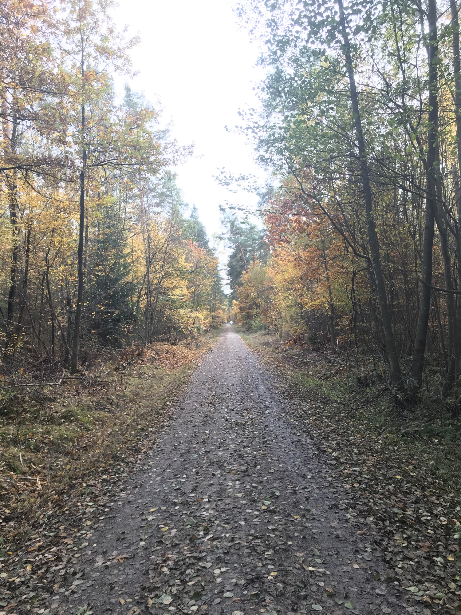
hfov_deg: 49.7
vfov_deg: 63.4
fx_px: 497
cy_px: 308
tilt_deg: +4.2
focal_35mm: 28
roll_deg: +1.2
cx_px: 230
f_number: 1.8
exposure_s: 1/100
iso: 25
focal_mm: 3.99
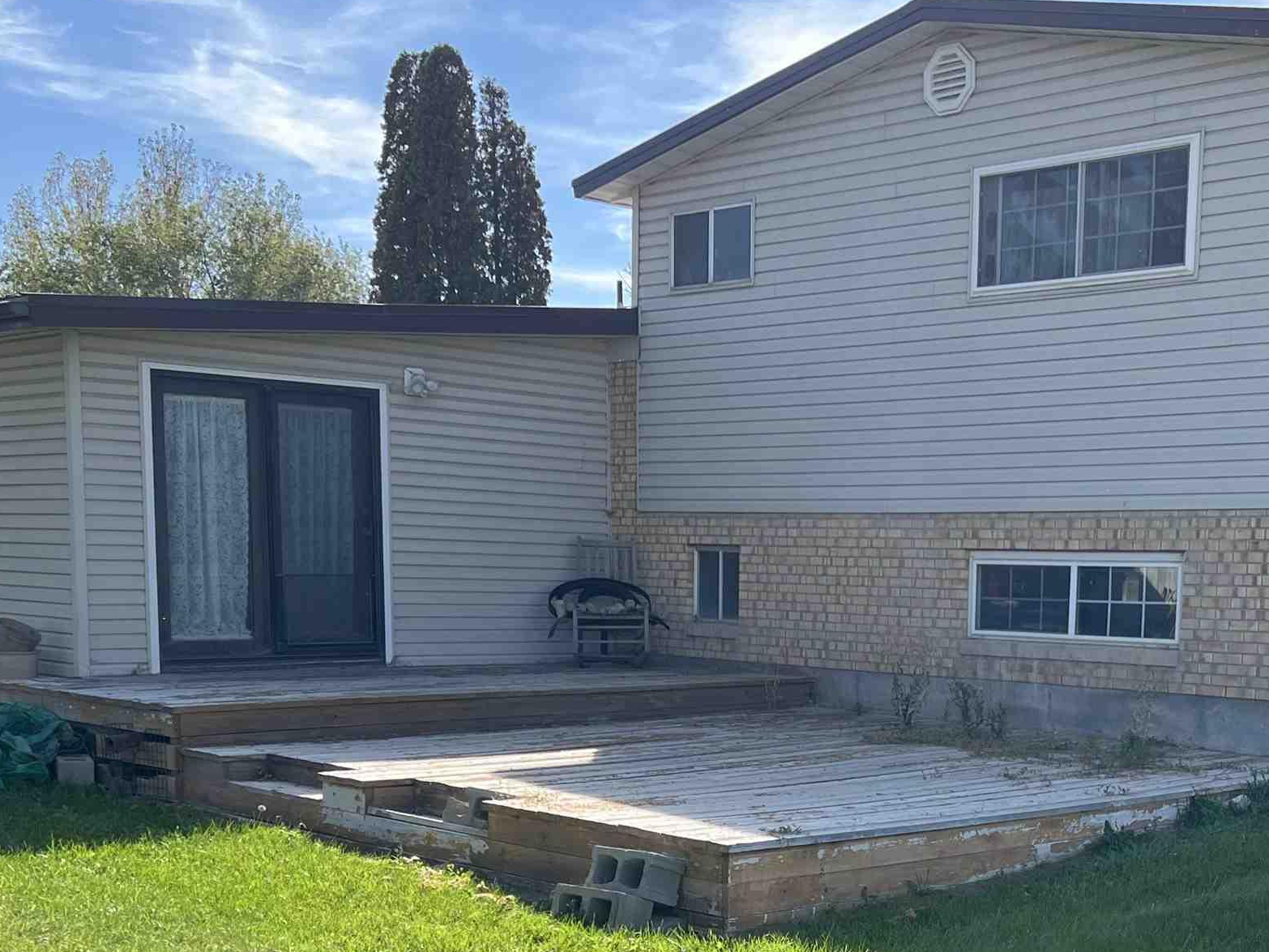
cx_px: 858
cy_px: 793
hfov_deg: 37.0
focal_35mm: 51
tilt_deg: -7.7
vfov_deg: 27.8
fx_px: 1870
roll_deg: -0.6
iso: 50
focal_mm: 5.7
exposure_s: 1/1779
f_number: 1.5
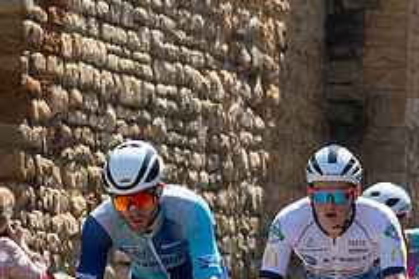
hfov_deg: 5.0
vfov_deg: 3.4
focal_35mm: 409
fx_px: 4757
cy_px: 268
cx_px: 73
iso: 160
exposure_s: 1/800
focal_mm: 75
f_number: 5
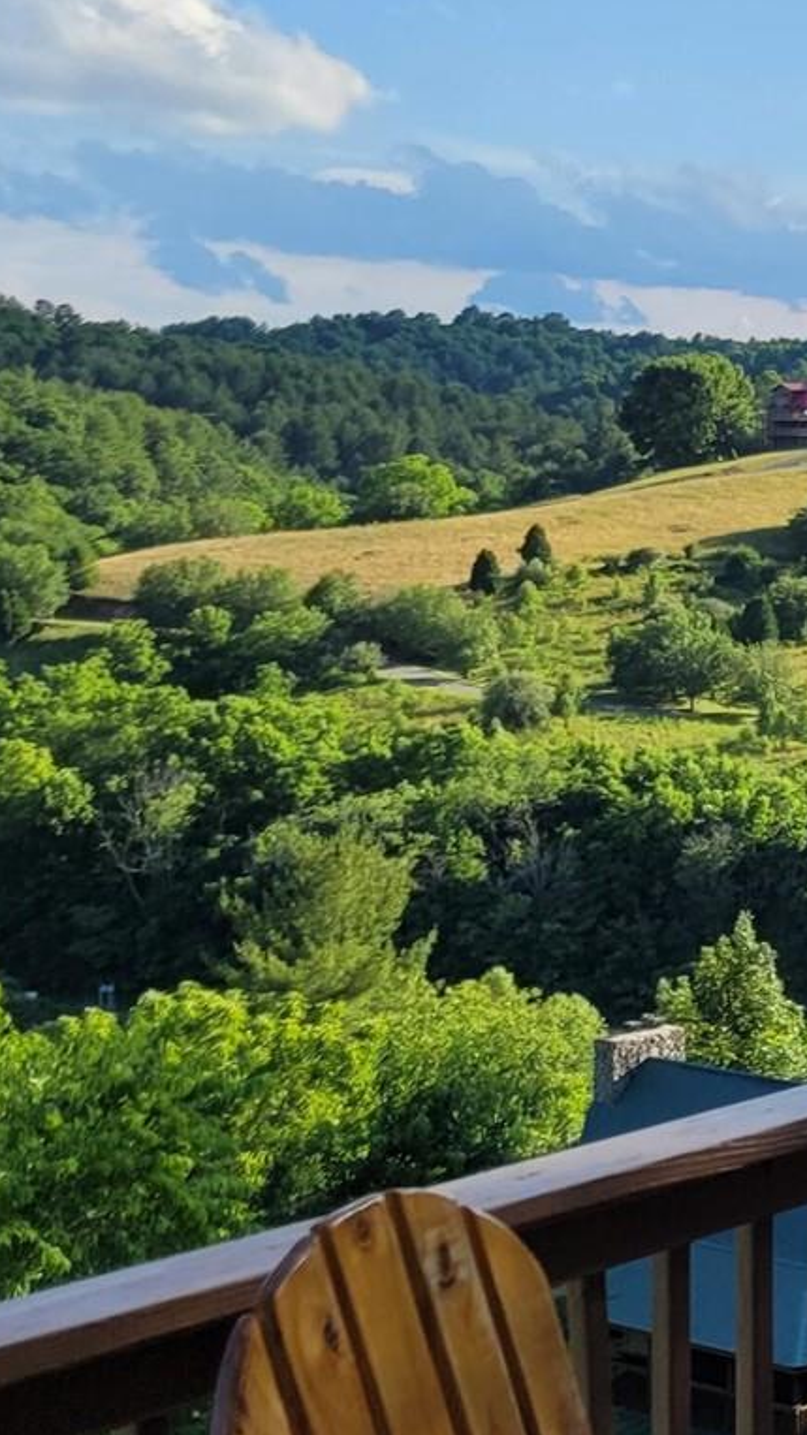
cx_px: 1574
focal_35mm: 76
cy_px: 566
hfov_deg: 13.7
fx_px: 2892
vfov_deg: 27.8
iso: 40
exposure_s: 1/1422
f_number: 1.8
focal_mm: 5.4
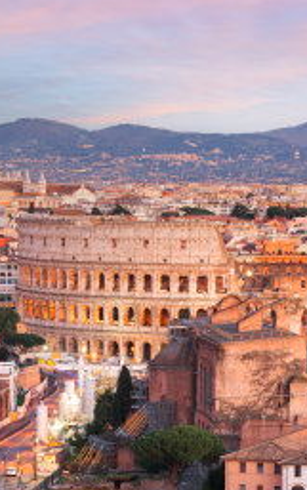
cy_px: 347
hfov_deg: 7.7
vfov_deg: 12.3
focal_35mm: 170
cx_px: 338
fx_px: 2272
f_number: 11
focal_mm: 70
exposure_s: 20
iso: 64
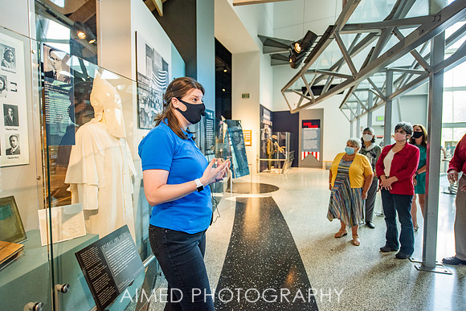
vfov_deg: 64.0
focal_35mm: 19
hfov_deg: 86.3
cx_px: 232
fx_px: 249
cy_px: 155
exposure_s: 1/160
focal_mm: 19
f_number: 2.8
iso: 1600
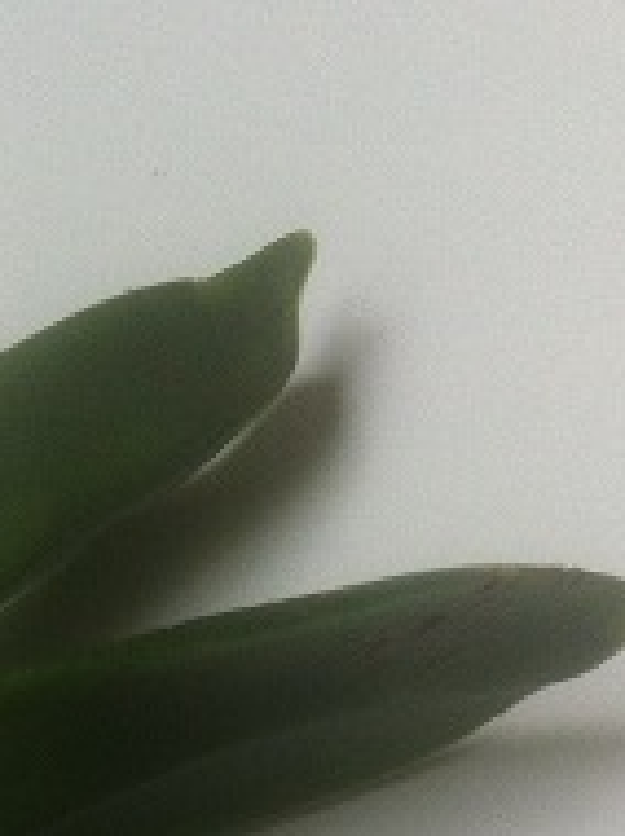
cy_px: 1302
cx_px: -295
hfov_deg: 12.0
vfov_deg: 15.3
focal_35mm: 118
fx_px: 2847
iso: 100
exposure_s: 1/120
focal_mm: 3.85
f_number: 2.8
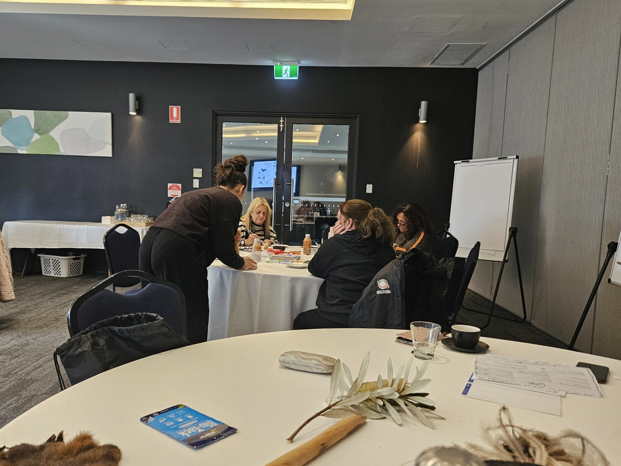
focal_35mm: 28
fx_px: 502
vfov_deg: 49.7
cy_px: 254
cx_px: 282
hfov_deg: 63.3
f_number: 1.8
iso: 320
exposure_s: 1/100
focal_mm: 5.4
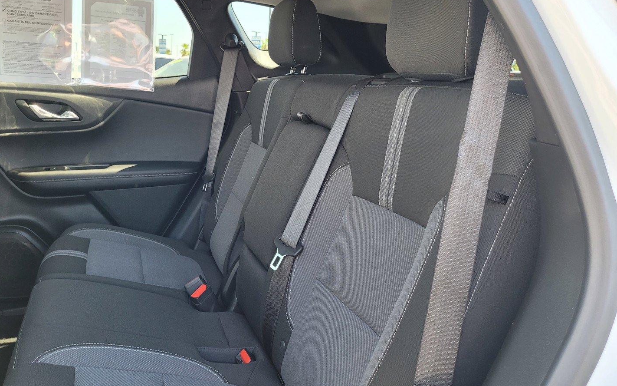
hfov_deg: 61.1
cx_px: 279
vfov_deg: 40.6
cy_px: 178
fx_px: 521
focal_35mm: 31
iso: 100
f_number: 1.8
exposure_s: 1/120
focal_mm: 5.4
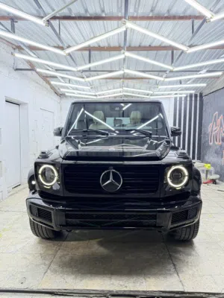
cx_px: 112
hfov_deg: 56.8
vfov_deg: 71.6
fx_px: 207
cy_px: 149
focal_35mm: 24
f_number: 1.78
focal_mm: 6.76
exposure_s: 1/53
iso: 200
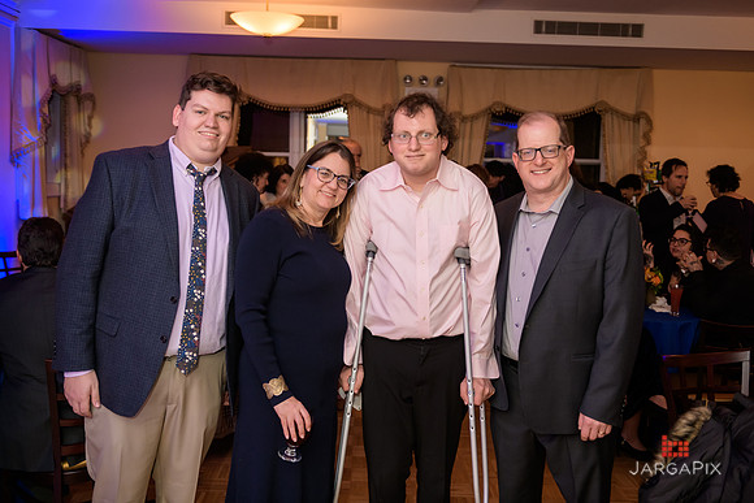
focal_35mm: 34
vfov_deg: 38.9
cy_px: 252
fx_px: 712
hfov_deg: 55.8
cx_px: 377
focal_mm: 34
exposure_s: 1/125
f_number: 3.2
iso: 800
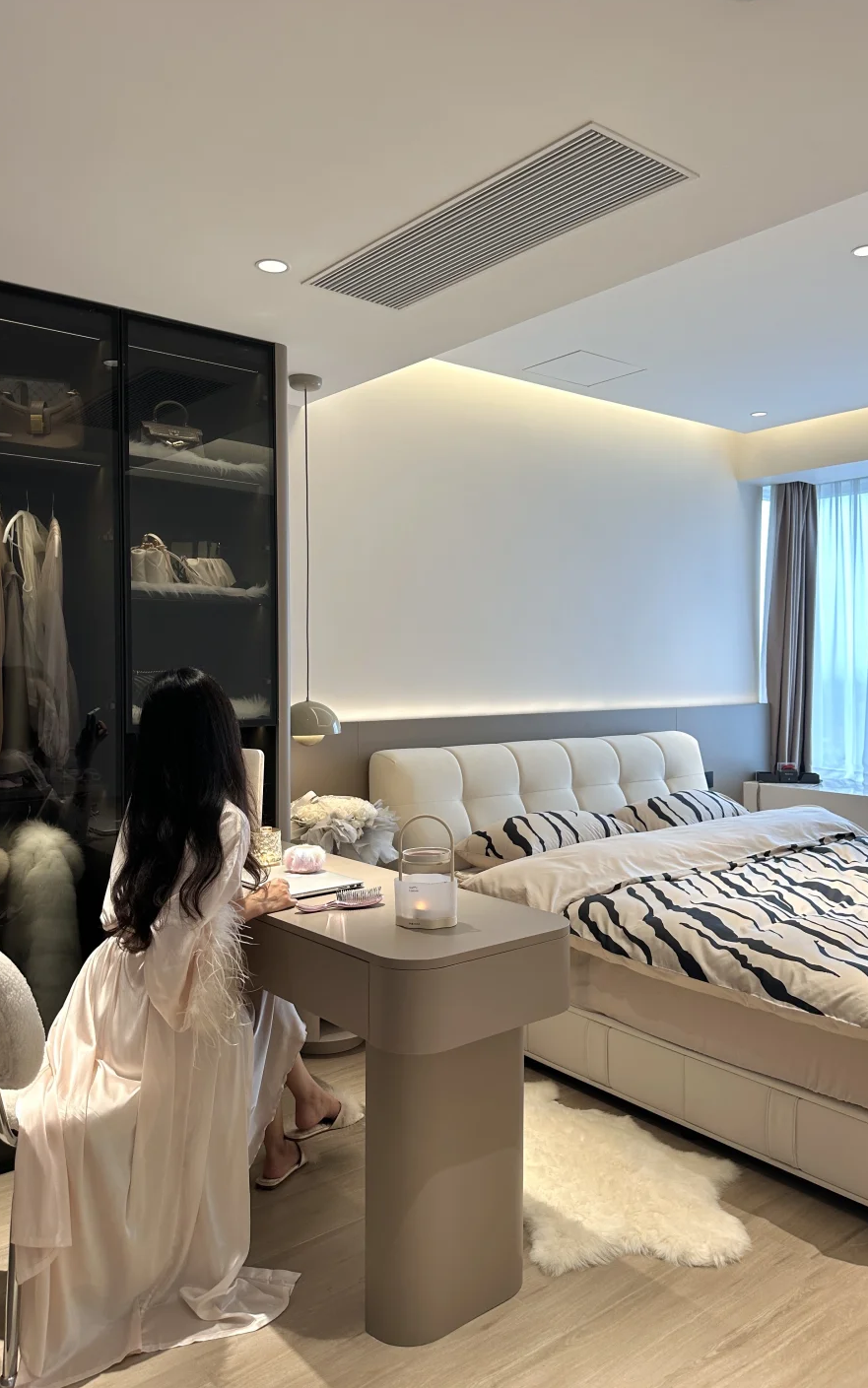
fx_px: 984
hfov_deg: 47.6
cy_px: 681
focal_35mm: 26
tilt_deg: -1.4
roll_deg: +0.0
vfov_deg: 70.4
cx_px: 460
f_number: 1.78
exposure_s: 1/100
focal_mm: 6.86
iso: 100
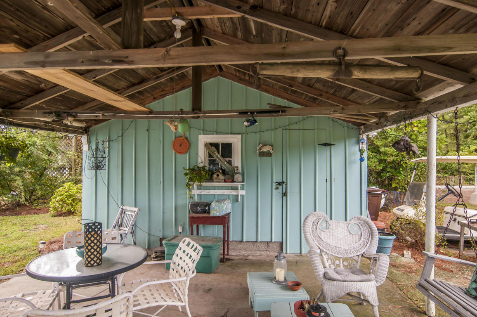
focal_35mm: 21
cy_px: 158
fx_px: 278
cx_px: 238
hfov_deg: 81.3
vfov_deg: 59.4
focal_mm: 14
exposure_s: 1/60
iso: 250
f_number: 5.6
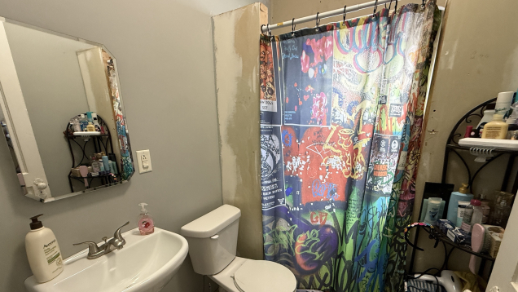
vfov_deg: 66.3
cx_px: 265
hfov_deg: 99.3
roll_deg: +0.5
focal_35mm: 16
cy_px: 179
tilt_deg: -14.5
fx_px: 220
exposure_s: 1/60
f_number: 2.2
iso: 250
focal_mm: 2.22
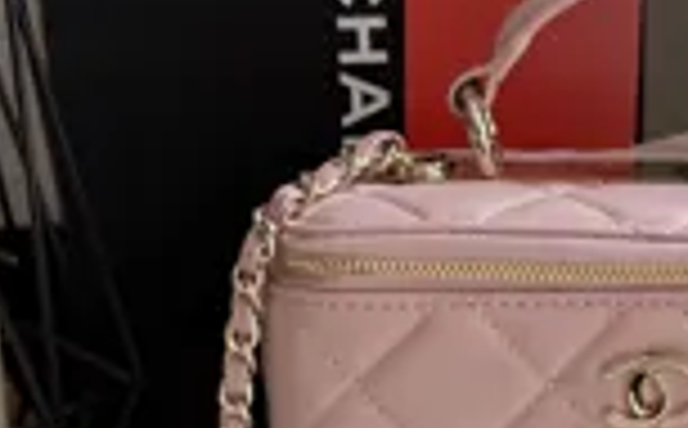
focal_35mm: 80
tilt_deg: -19.1
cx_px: 558
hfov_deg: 25.4
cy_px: 419
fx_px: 1497
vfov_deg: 15.9
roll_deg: -0.3
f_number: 1.78
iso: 160
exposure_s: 1/121
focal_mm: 6.76
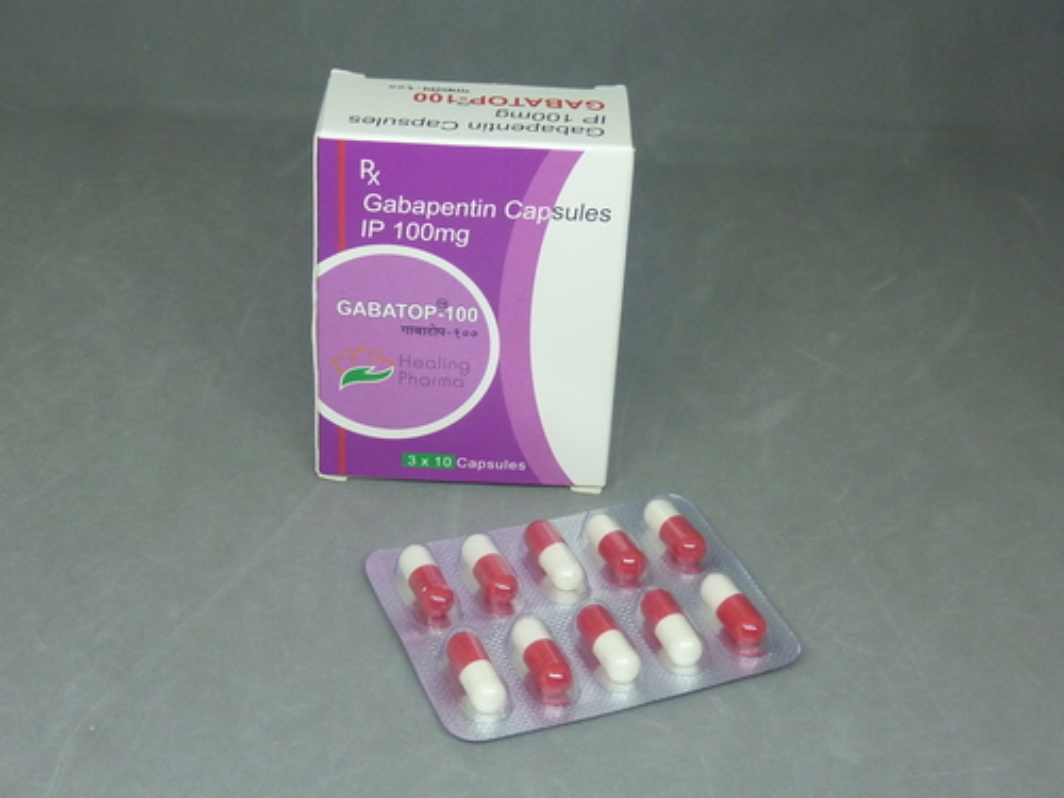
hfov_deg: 30.3
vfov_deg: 22.9
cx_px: 532
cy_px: 399
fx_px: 1967
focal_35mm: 64
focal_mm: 7.3
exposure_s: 1/30
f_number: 3.7
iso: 200
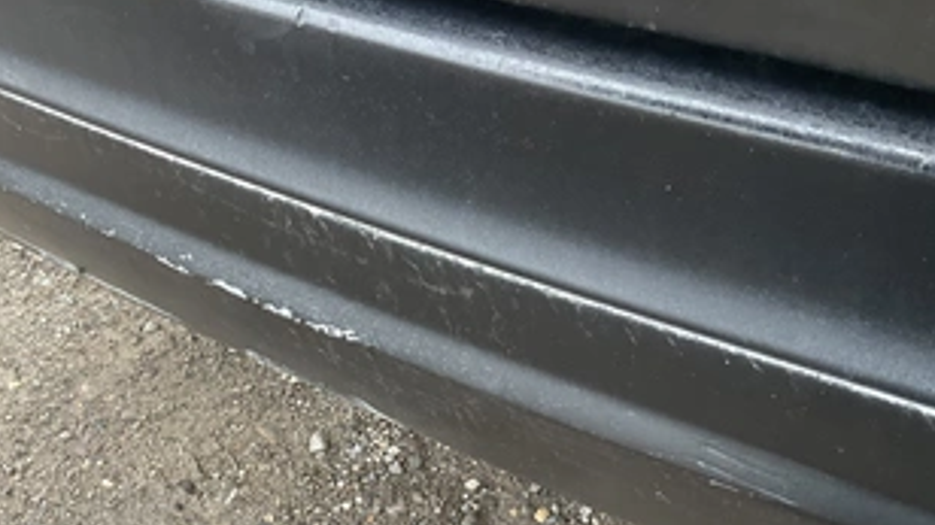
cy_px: 364
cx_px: 379
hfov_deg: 49.1
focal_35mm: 41
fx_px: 1016
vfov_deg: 28.7
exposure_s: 1/122
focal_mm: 3
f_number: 1.8
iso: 50
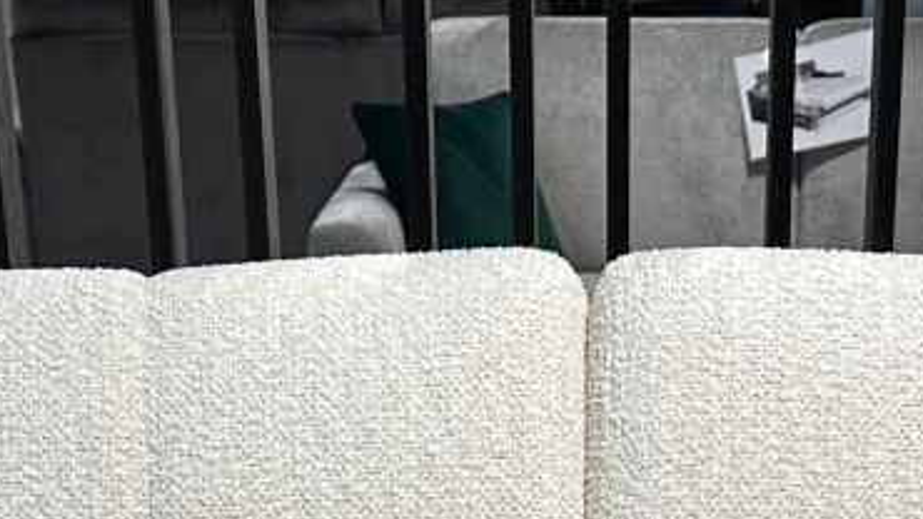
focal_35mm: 106
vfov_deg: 9.8
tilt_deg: -29.8
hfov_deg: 20.1
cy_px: 1341
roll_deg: +0.6
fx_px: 2594
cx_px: 616
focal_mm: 6.86
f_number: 1.78
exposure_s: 1/121
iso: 100
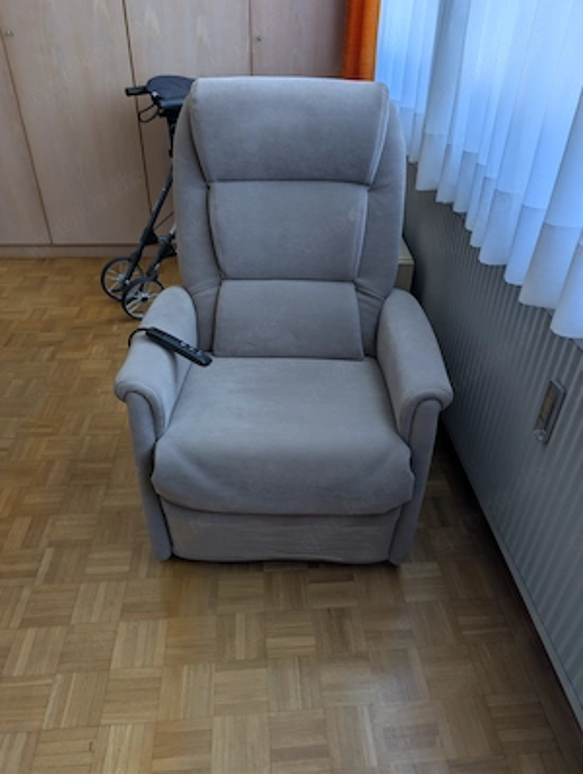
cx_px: 292
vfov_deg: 71.5
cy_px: 387
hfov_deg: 57.0
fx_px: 537
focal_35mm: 24
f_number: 1.68
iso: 20
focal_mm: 6.9
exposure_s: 1/46.6
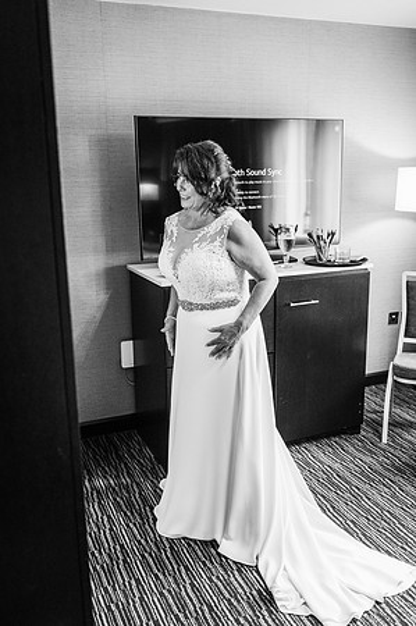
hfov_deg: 37.8
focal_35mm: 35
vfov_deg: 54.5
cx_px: 208
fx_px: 608
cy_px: 313
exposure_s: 1/200
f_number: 2.8
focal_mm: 35
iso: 2200
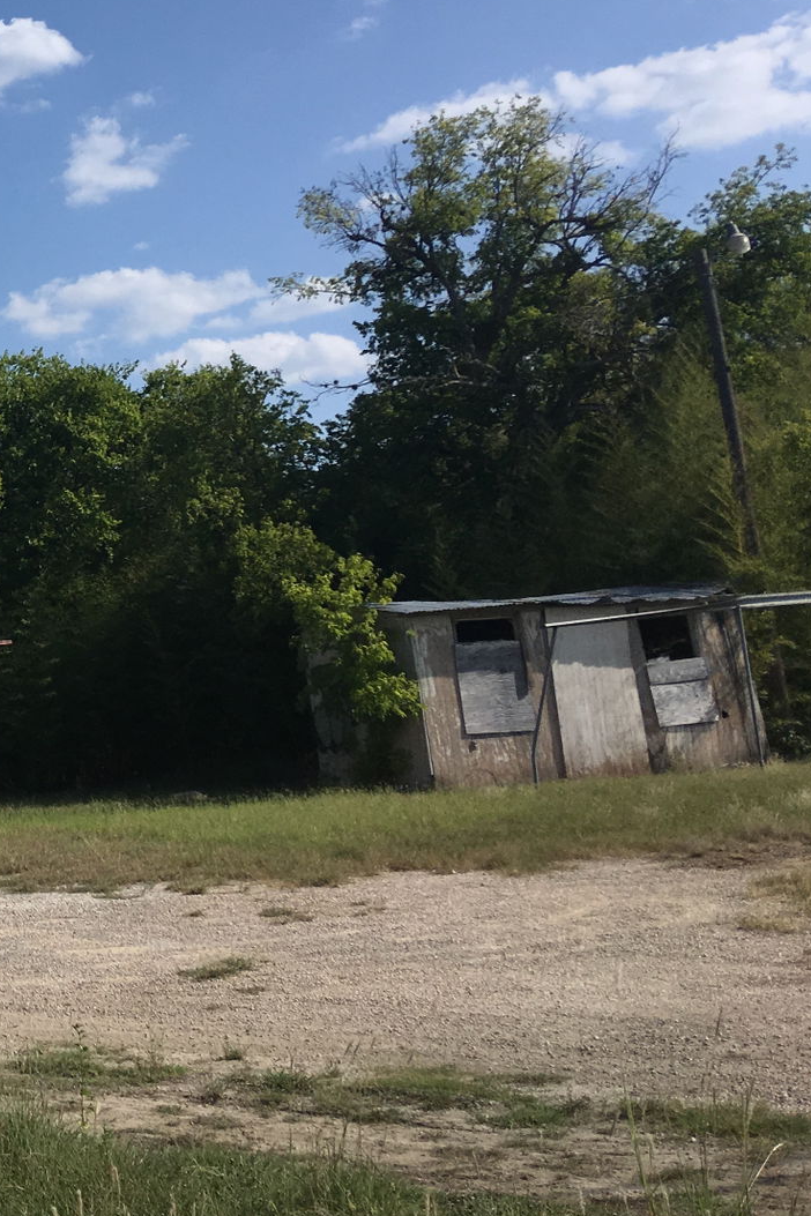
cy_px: 417
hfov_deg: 21.8
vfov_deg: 35.9
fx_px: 1858
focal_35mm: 55
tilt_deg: +9.4
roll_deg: +5.5
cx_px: -293
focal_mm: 4.15
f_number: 2.2
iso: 25
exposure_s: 1/3497
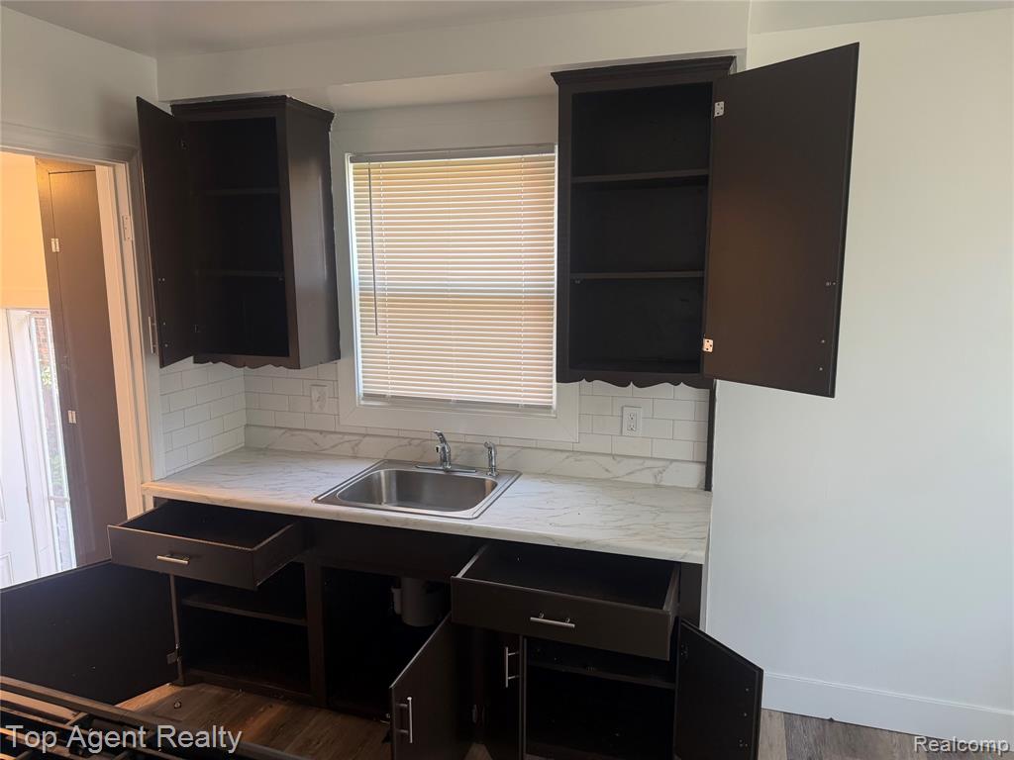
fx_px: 703
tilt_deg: -8.9
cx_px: 507
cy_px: 380
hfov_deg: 71.6
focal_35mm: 24
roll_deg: +0.8
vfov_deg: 56.8
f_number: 1.78
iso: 200
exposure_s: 1/99
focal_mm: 6.76
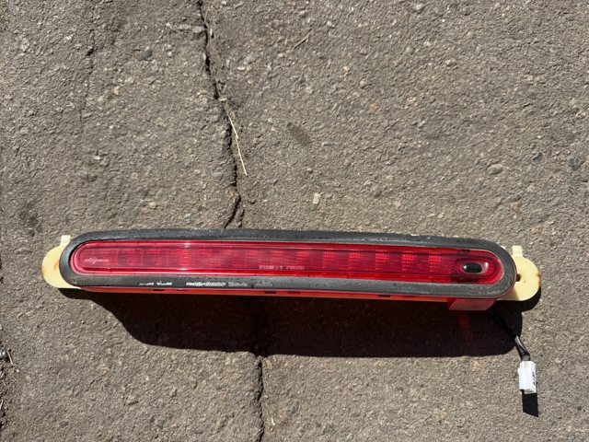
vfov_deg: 56.8
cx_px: 294
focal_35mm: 24
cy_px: 221
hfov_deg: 71.6
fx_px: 408
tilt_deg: -84.9
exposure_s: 1/3597
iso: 80
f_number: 1.78
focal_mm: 6.76
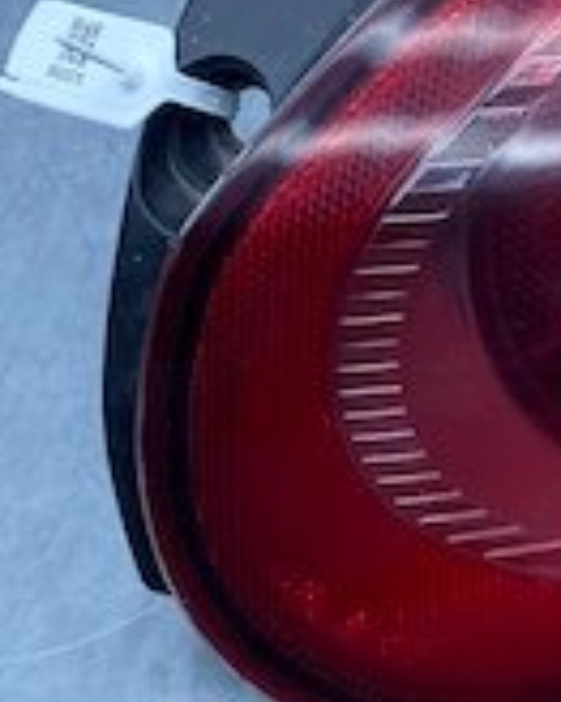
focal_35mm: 99
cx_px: 895
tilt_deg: -47.2
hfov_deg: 14.3
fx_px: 2057
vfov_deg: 19.2
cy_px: 154
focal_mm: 4.25
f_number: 1.8
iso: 32
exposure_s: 1/767
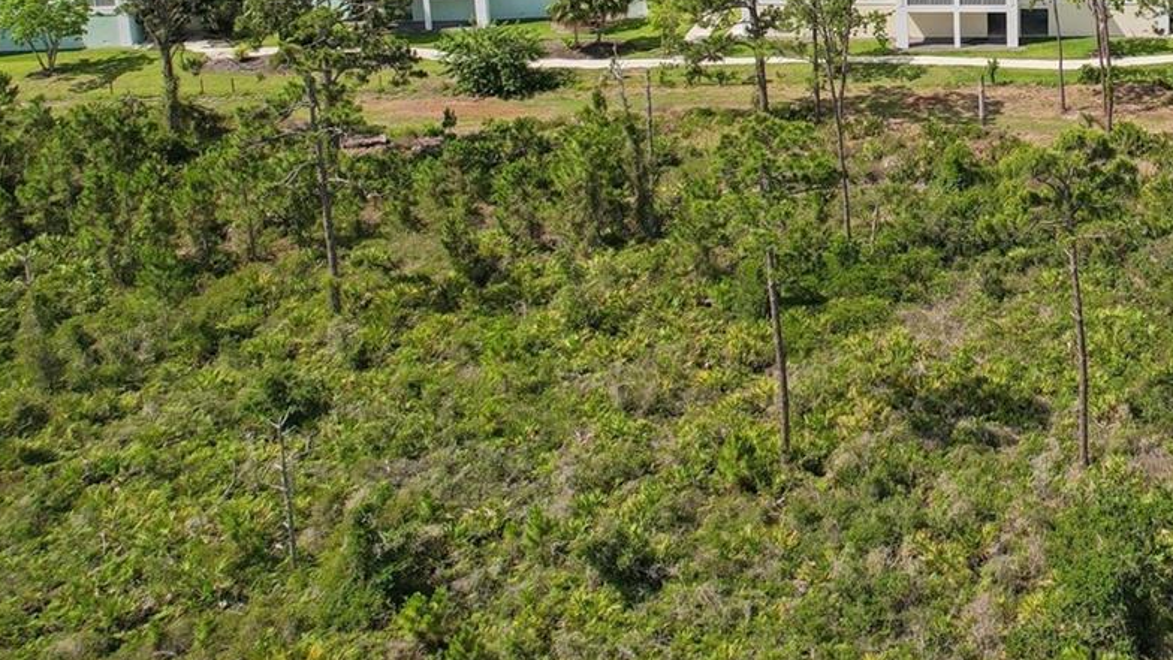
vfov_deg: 23.3
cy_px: -132
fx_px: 1462
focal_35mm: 47
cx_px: 1173
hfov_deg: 38.7
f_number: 2.8
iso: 100
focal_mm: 8.4
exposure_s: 1/500
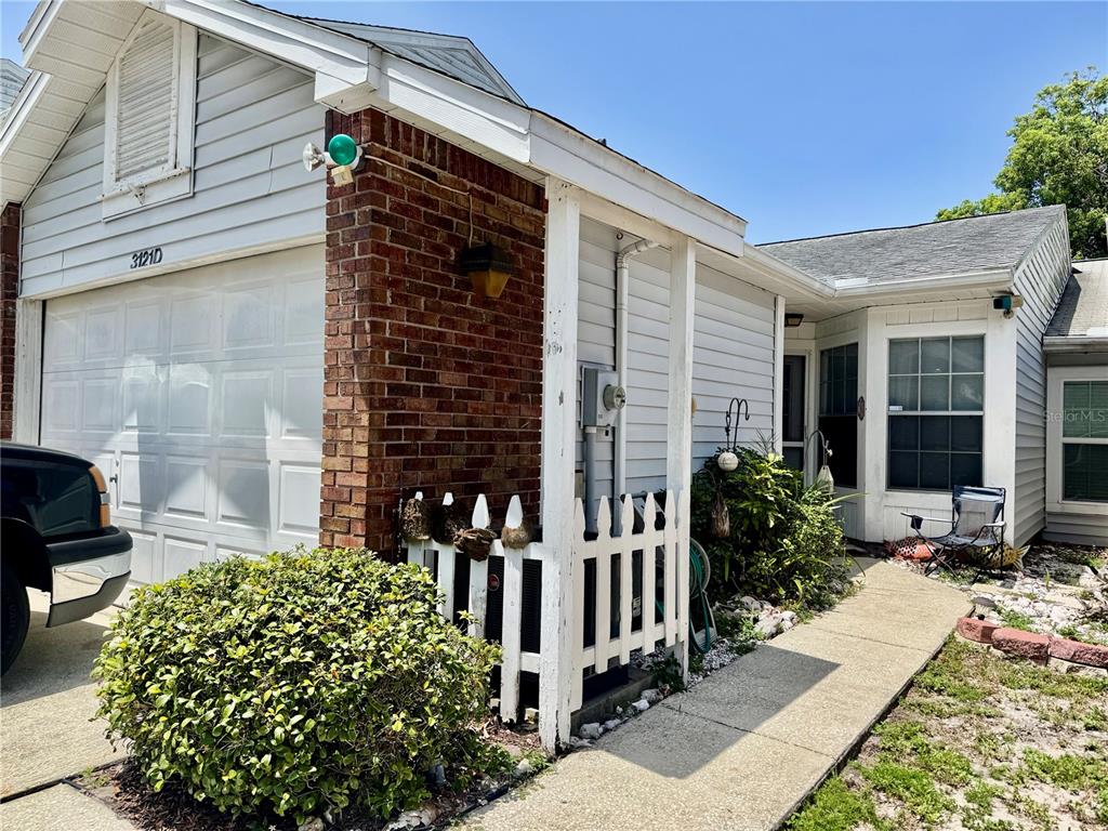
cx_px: 554
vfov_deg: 56.8
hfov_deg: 71.6
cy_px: 416
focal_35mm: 24
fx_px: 768
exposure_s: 1/4608
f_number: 1.78
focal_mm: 6.76
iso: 80
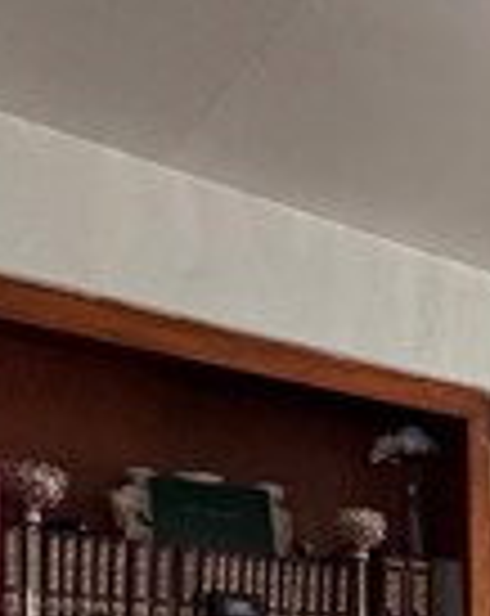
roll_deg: +0.6
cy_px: 769
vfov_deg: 26.0
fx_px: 1164
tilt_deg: -0.9
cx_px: 1056
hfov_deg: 16.3
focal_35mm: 64
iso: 320
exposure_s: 1/111
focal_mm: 2.22
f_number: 2.2
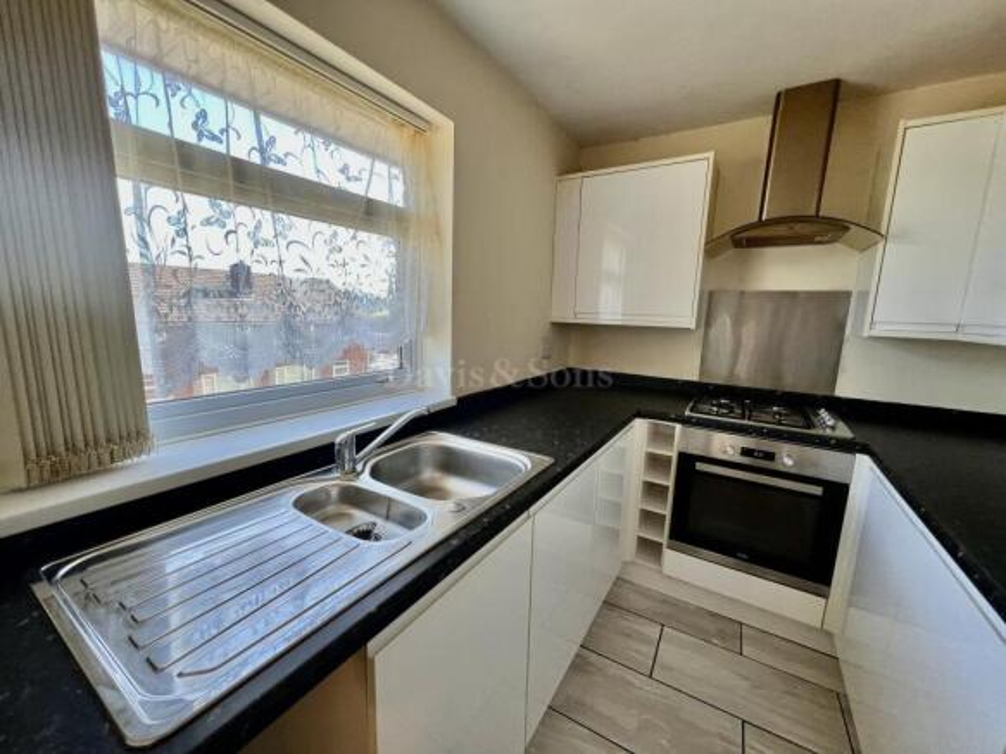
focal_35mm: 13
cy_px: 377
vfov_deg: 89.9
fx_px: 378
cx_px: 503
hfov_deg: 106.2
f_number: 1.8
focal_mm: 1.57
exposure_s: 1/100
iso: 64
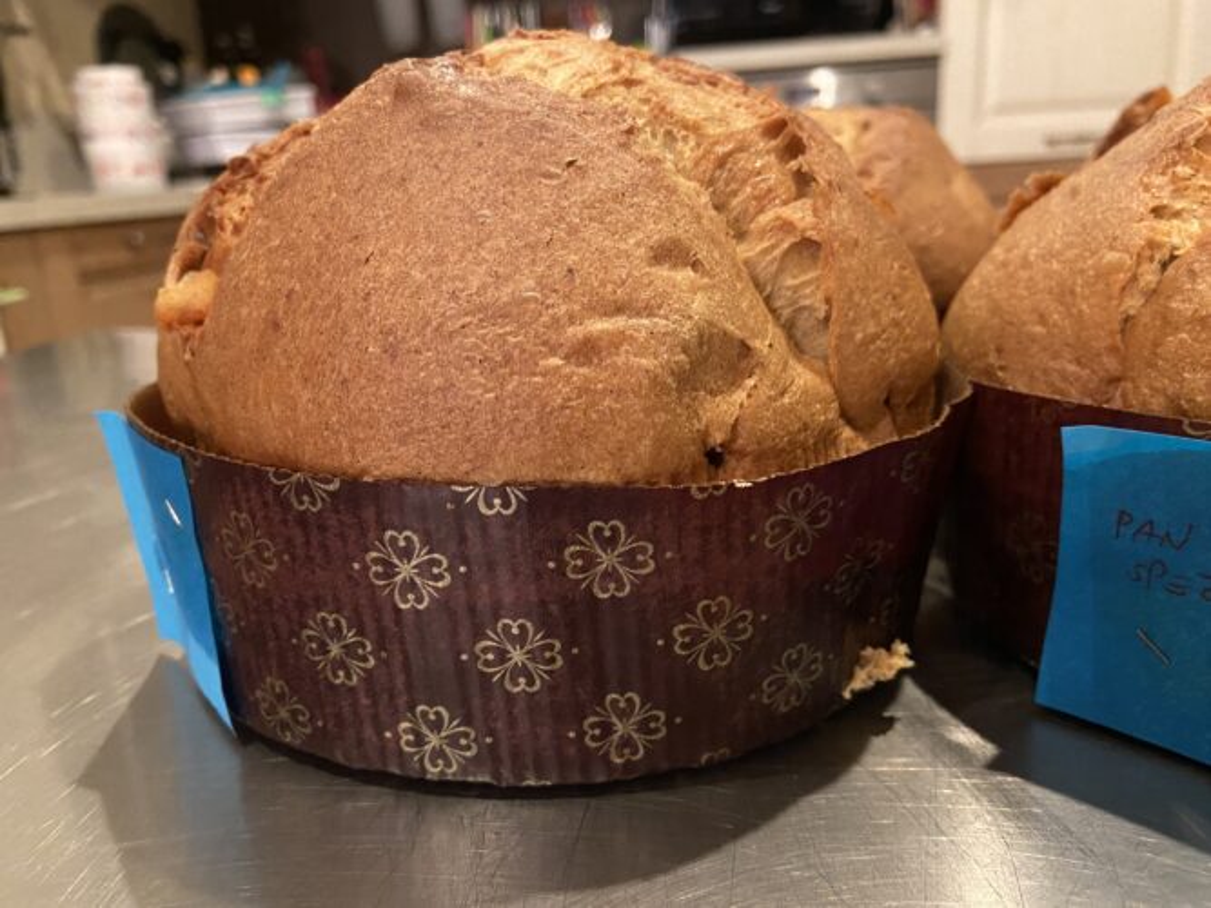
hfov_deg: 67.3
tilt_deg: -17.8
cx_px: 606
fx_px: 909
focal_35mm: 26
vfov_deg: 53.0
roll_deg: +3.0
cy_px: 454
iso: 640
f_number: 1.8
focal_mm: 4.25
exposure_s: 1/25
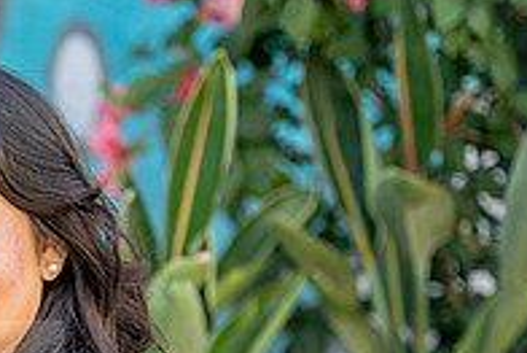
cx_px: -164
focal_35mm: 207
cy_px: 384
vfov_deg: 6.6
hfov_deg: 9.7
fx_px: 3032
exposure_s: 1/800
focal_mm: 70
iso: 400
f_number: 2.8
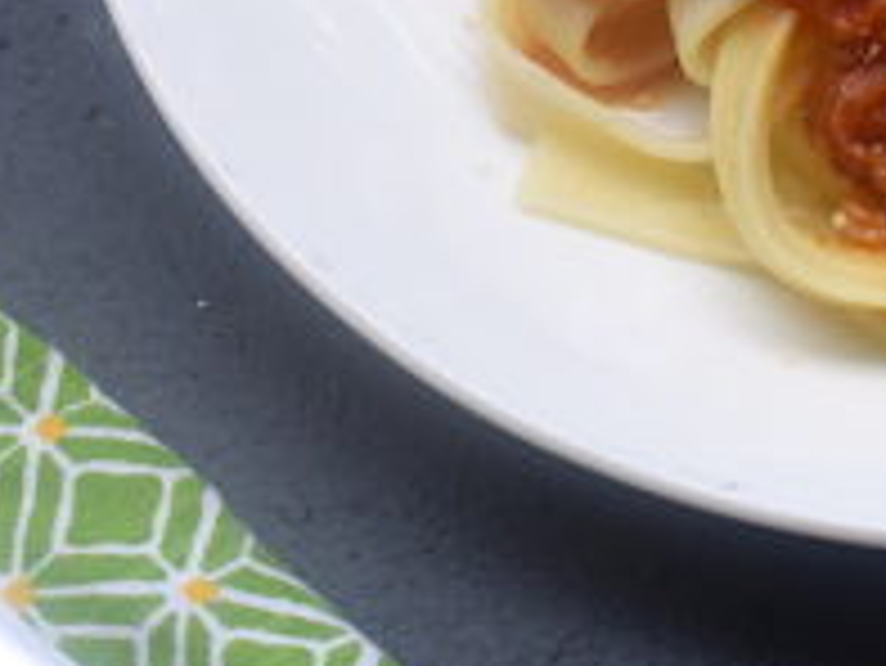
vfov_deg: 8.9
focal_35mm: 163
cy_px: -308
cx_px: 522
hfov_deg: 12.1
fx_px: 4171
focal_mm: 29
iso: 400
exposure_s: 1/200
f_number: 7.1
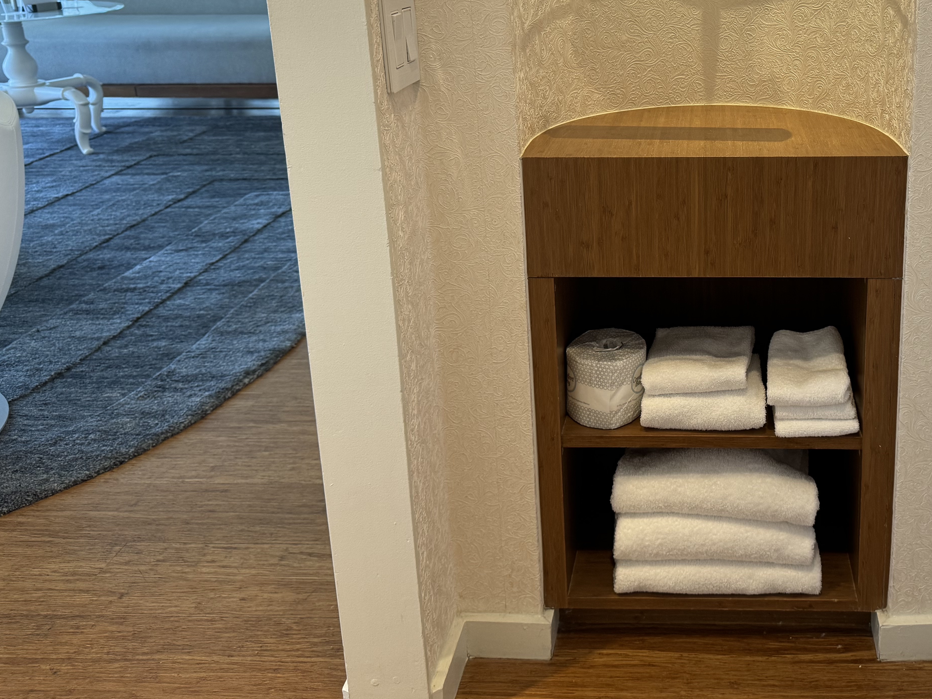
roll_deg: +0.3
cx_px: 690
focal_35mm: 37
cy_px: 188
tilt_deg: -16.2
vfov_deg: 37.8
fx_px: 996
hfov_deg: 48.4
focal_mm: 6.76
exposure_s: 1/120
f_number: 1.78
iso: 160
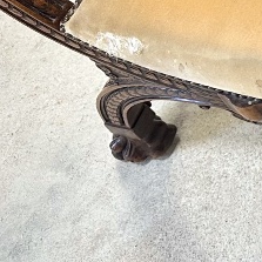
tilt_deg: -54.3
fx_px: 976
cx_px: 644
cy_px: -87
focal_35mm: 114
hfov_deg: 12.0
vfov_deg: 14.6
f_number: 1.78
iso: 125
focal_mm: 6.86
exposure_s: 1/121
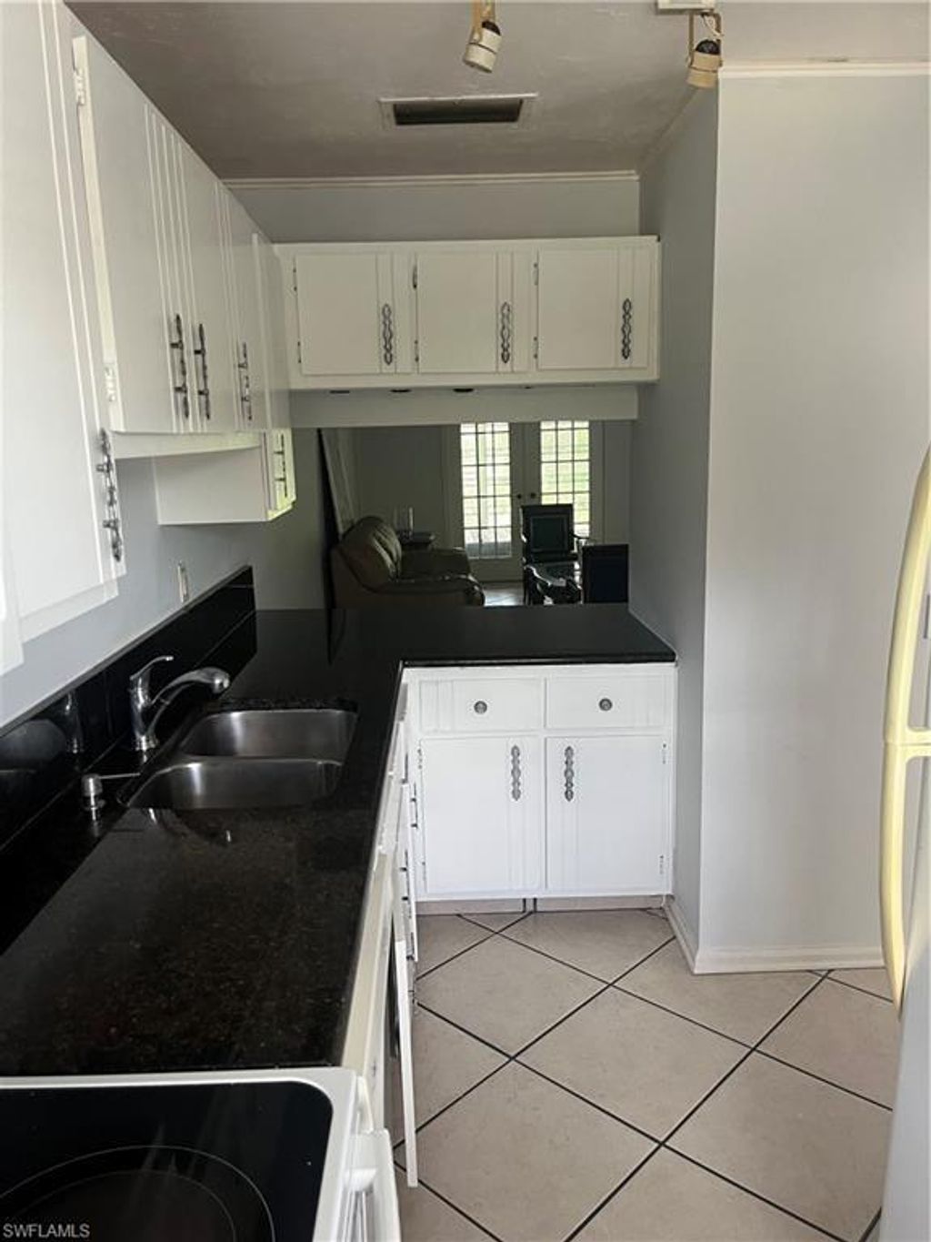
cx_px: 466
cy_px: 621
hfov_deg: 53.1
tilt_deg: -9.8
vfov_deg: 67.3
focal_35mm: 26
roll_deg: +1.6
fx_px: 932
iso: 160
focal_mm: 5.1
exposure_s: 1/60
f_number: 1.6
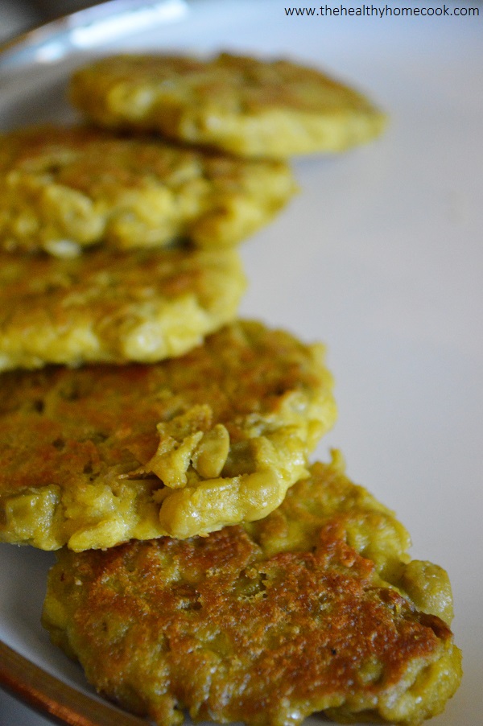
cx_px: 242
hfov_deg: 21.5
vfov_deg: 31.9
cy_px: 363
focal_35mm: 63
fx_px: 1270
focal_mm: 42
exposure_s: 1/125
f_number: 5.3
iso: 3200
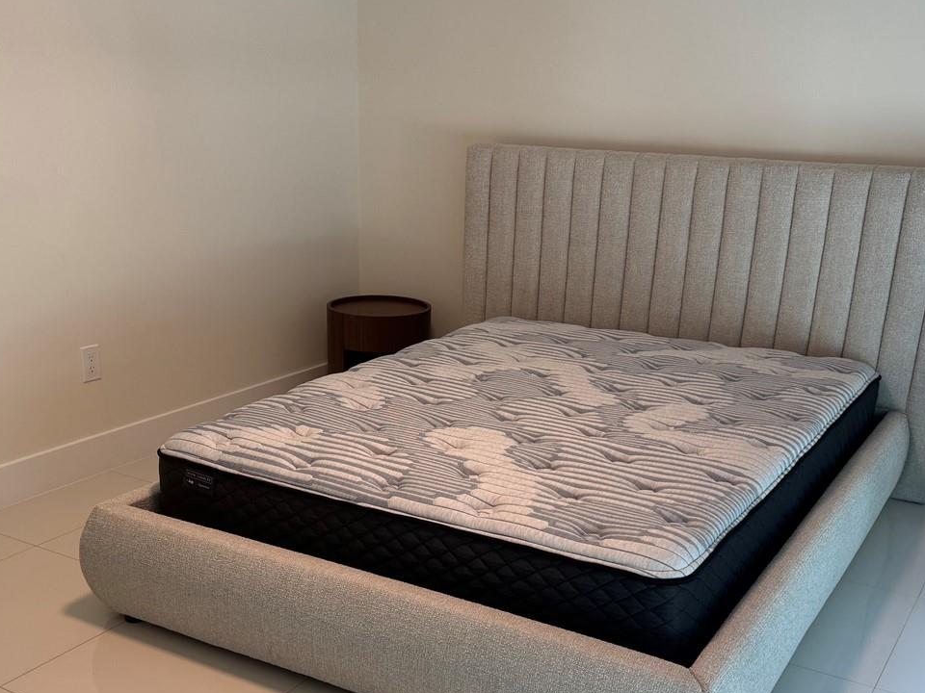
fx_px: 1069
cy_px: 513
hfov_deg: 46.8
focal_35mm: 40
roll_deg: -0.5
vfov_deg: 35.2
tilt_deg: -22.5
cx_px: 435
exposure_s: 1/120
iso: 125
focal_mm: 6.76
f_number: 1.78
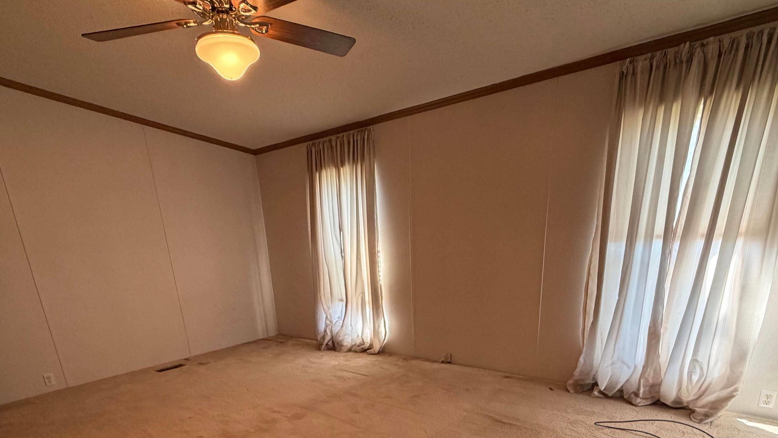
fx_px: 454
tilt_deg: -18.5
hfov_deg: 81.2
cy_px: 392
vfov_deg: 46.6
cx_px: 372
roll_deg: +4.0
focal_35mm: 22
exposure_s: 1/60
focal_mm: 2.22
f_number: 2.2
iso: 200
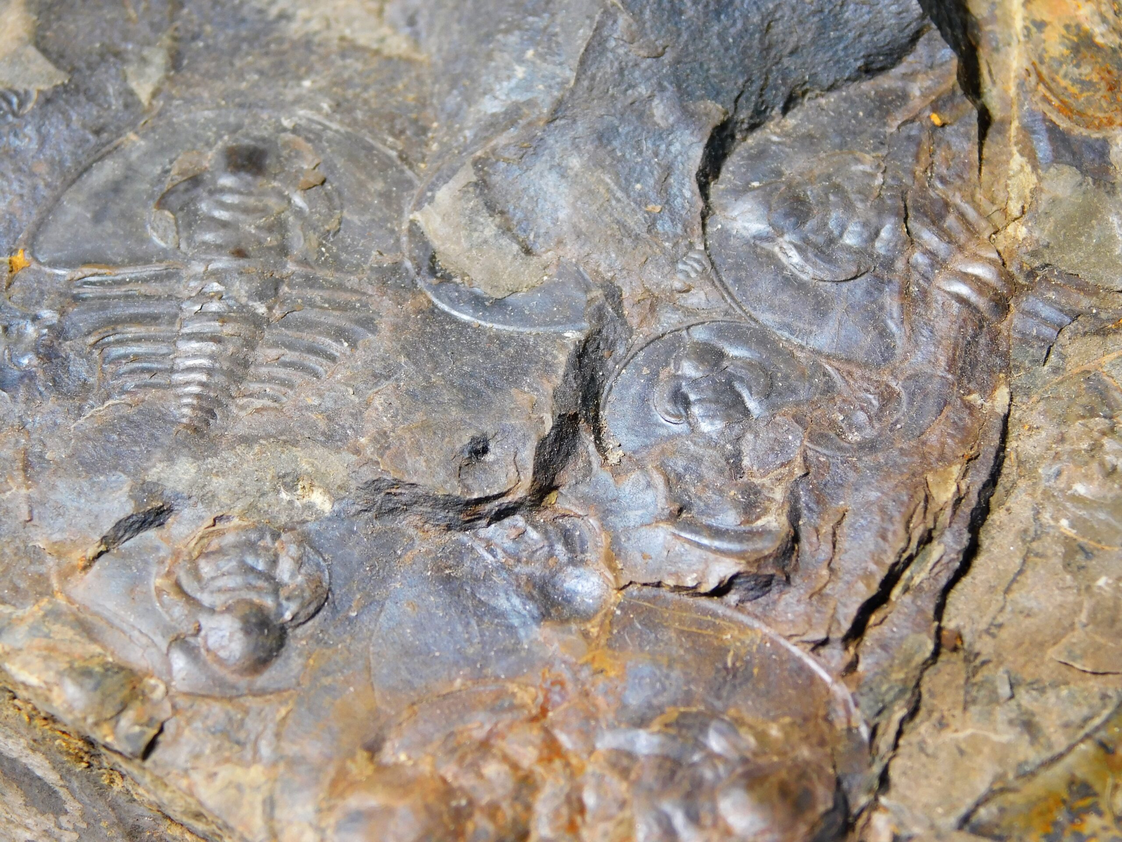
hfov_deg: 13.3
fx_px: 4797
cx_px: 561
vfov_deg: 10.0
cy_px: 421
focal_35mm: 148
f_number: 5.1
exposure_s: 1/40
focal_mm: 26.3
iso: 125
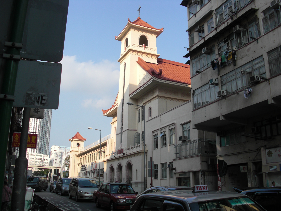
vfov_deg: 39.7
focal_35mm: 36
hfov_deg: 51.4
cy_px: 106
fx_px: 292
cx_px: 140
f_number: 2.8
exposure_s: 1/500
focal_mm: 6.3
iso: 50
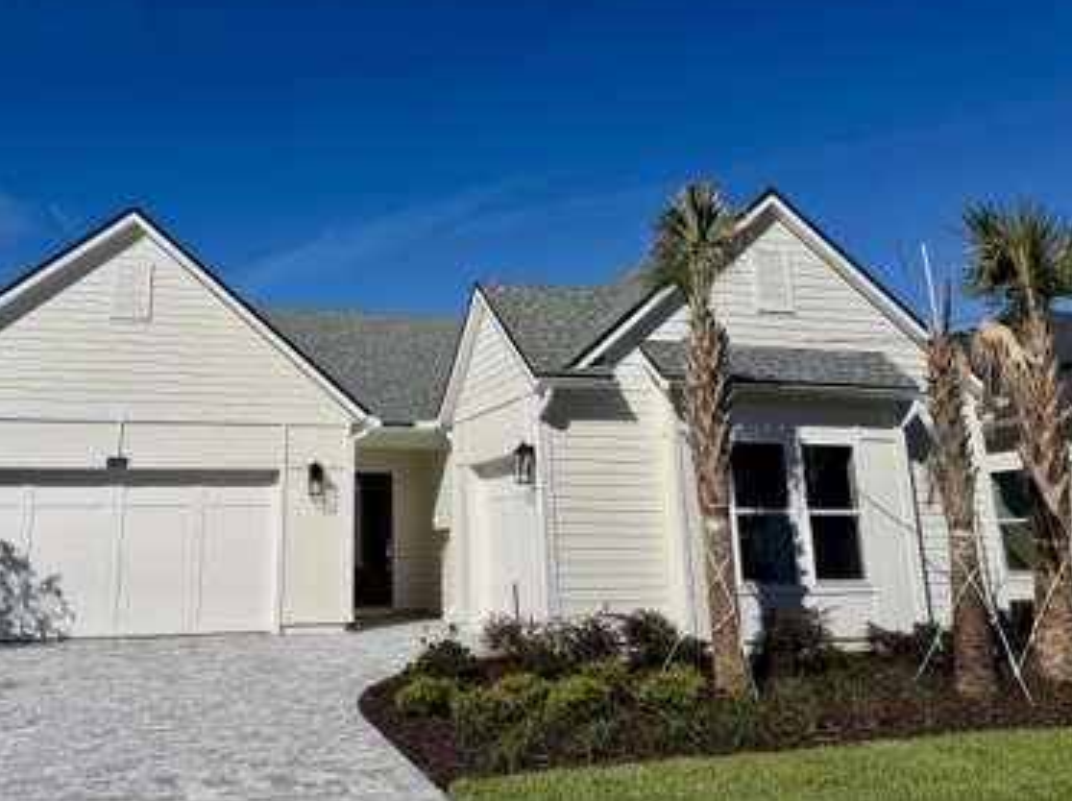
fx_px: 959
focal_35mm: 31
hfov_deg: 57.8
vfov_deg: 44.9
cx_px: 409
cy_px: 295
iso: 100
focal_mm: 6.76
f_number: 1.78
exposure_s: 1/14286
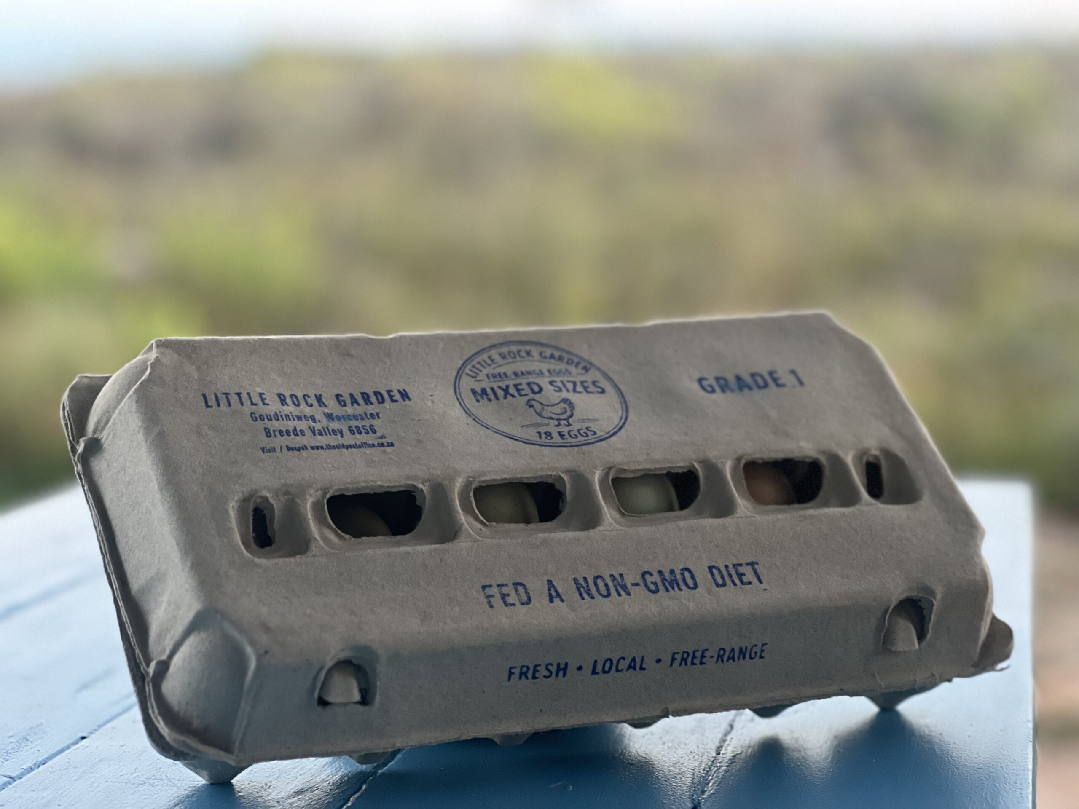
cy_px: 404
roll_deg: -0.5
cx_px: 540
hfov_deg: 25.3
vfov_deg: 19.1
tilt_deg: -8.1
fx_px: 2400
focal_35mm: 77
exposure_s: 1/40
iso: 320
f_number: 2.8
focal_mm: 9
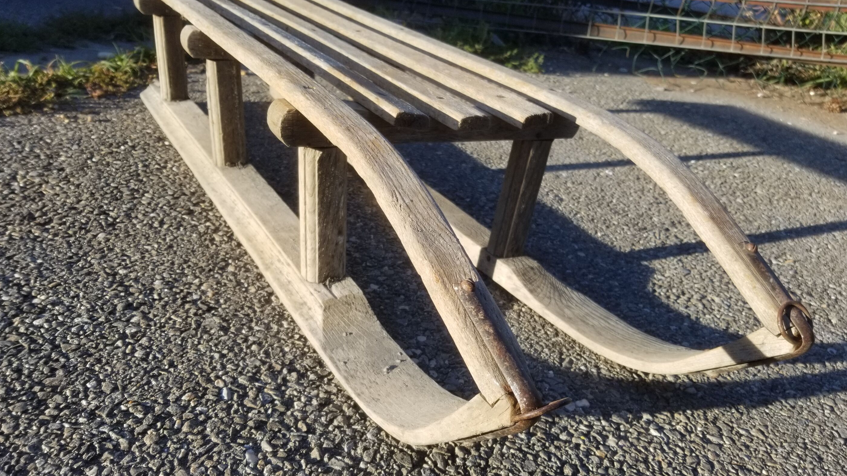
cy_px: 286
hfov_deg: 66.1
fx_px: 651
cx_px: 430
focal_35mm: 29
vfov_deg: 40.0
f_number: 1.7
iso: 50
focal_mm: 4.25
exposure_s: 1/790
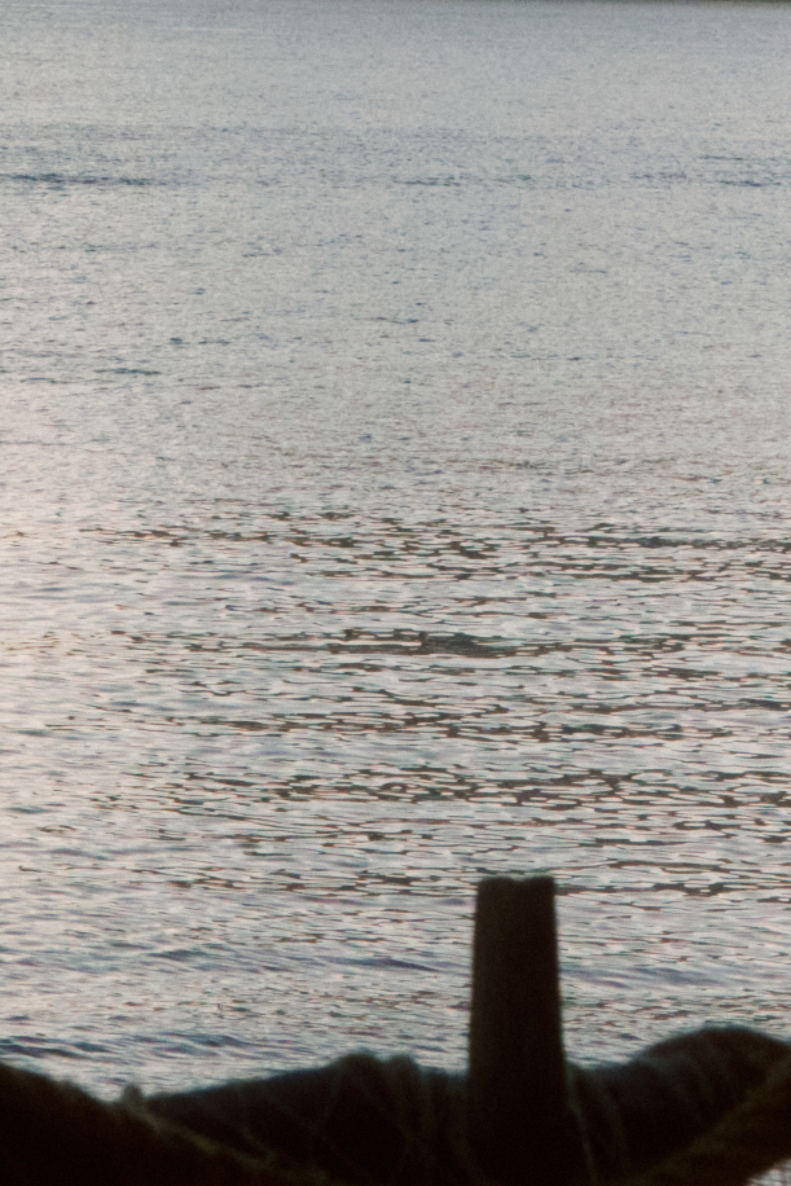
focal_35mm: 262
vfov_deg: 7.7
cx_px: 436
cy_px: -598
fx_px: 8631
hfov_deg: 5.2
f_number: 5.6
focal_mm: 26
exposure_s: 1/1250
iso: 1250
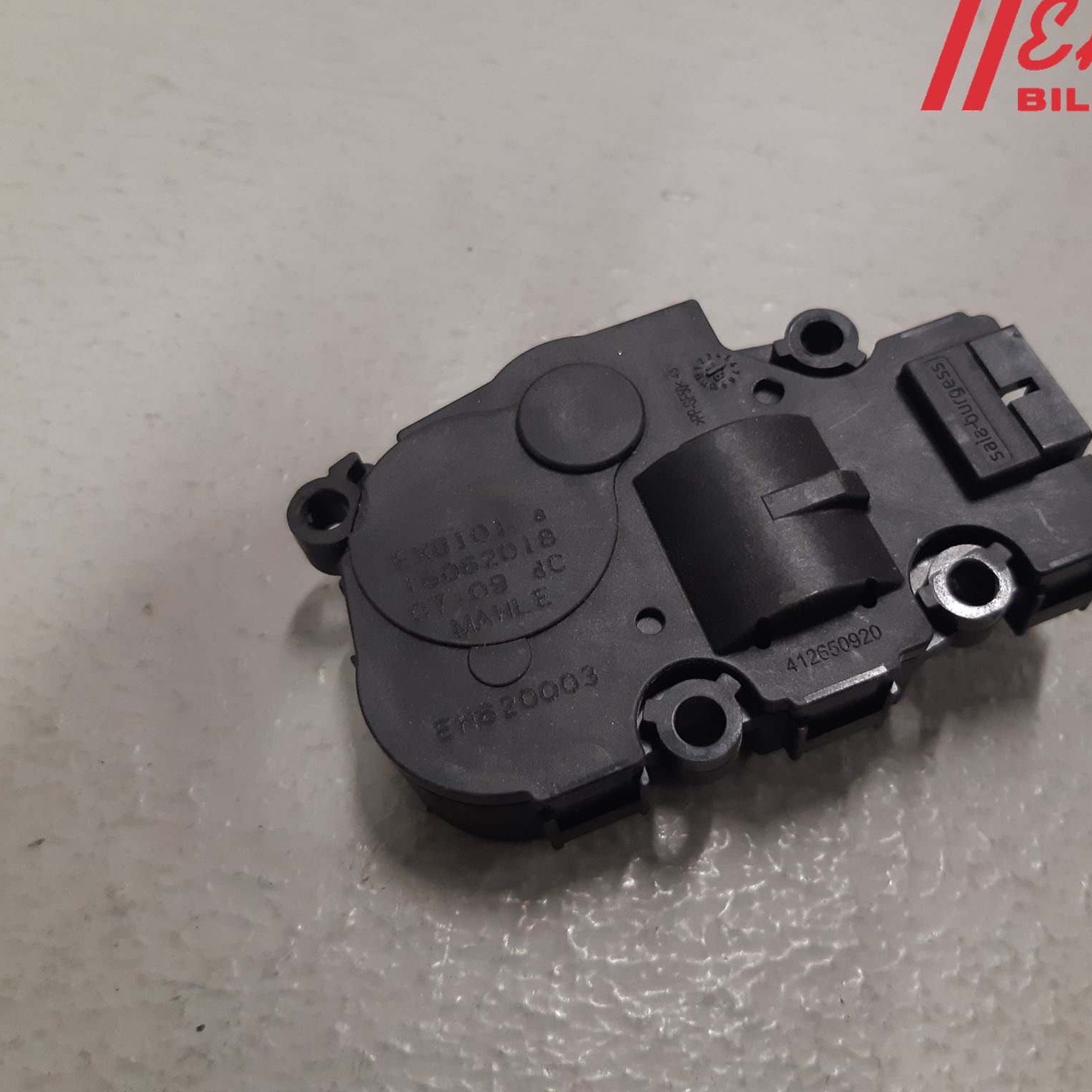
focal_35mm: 31
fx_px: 1106
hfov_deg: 52.3
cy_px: 542
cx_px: 626
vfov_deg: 52.5
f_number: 1.7
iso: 125
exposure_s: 1/50
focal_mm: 3.93
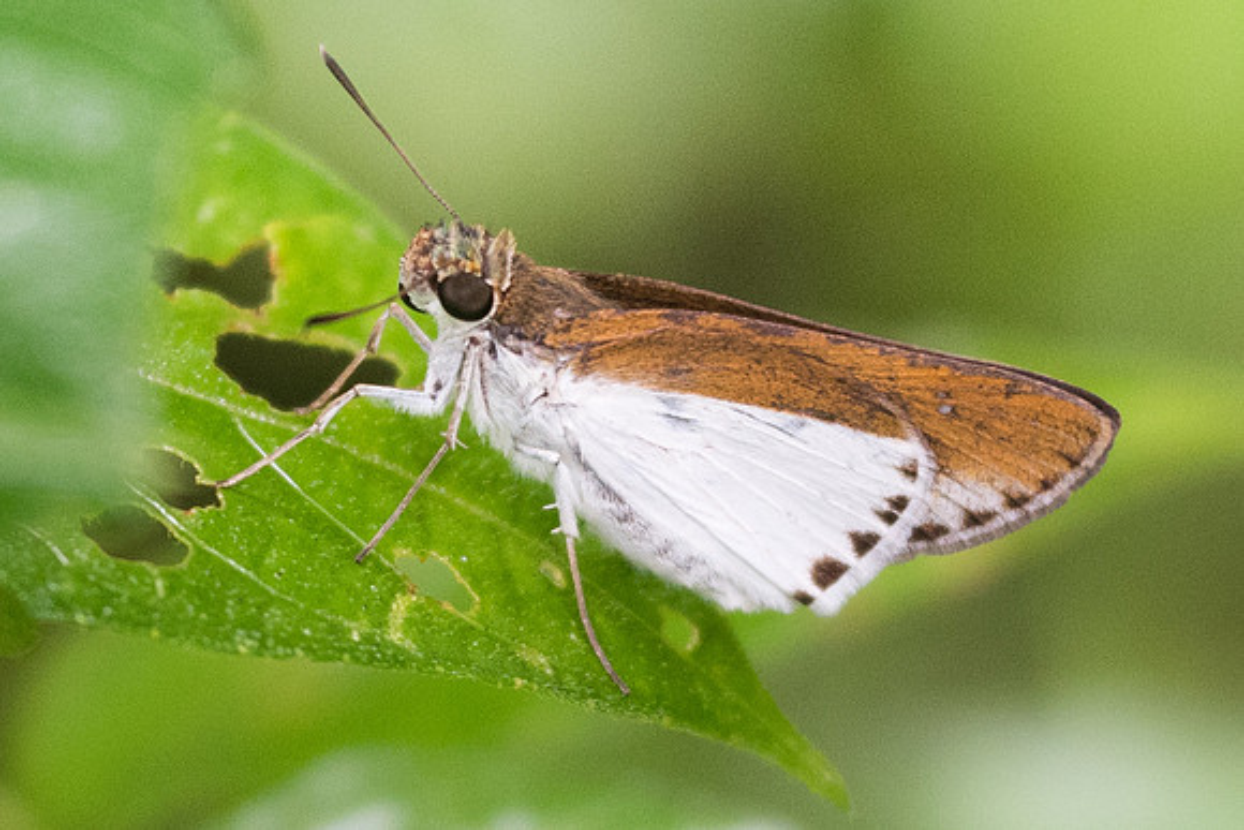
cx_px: 549
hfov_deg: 2.3
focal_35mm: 886
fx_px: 30624
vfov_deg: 1.6
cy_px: 444
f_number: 3.2
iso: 800
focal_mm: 150
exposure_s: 1/500
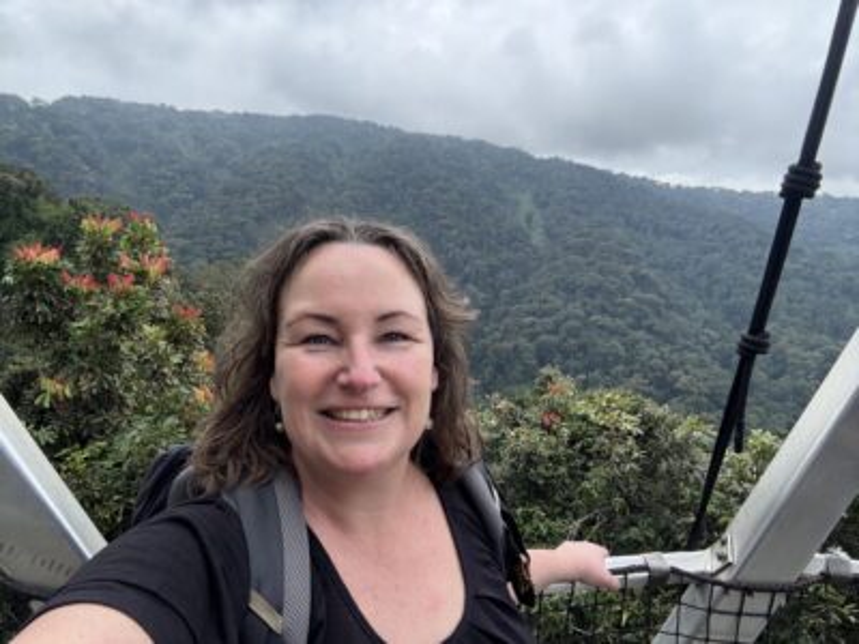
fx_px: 571
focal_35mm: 23
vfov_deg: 58.9
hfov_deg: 73.9
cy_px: 322
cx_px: 430
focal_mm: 2.69
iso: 40
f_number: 1.9
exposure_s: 1/575
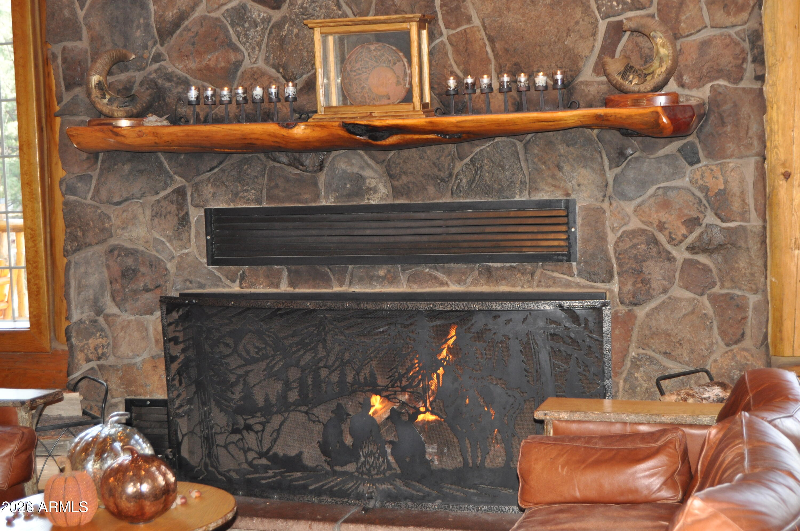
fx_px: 1265
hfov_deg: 35.1
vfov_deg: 23.7
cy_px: 266
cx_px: 400
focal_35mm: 57
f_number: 4.8
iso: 800
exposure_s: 1/60
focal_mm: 38
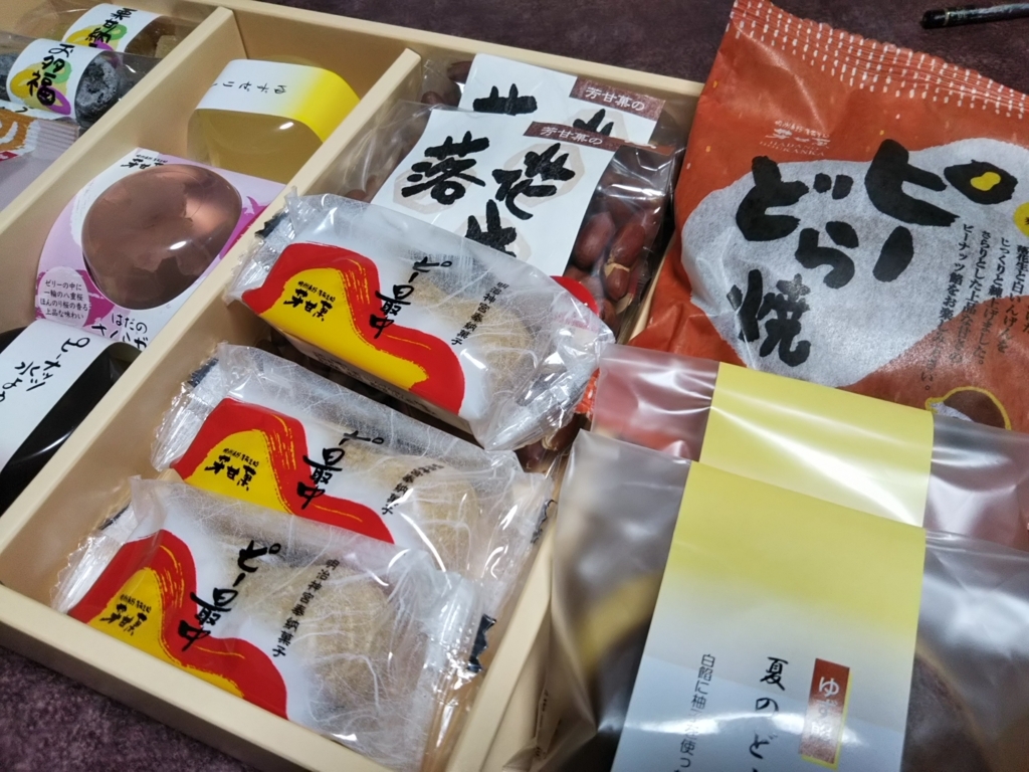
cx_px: 514
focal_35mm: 30
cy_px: 386
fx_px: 892
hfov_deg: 60.0
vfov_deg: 46.8
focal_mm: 4
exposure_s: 1/30
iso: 64
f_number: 2.2
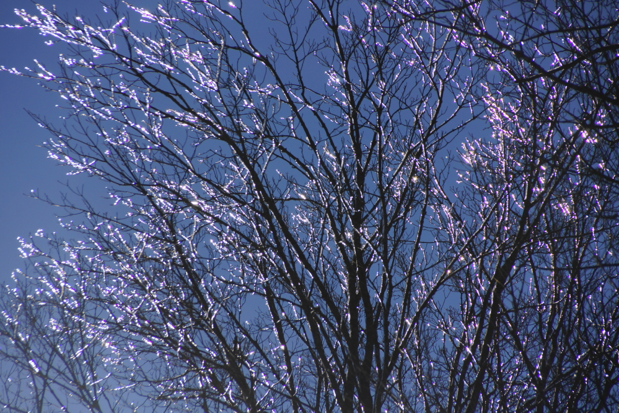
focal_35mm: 375
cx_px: 310
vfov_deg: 3.7
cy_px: 206
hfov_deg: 5.5
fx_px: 6447
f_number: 9
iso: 100
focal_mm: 250
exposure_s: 1/500
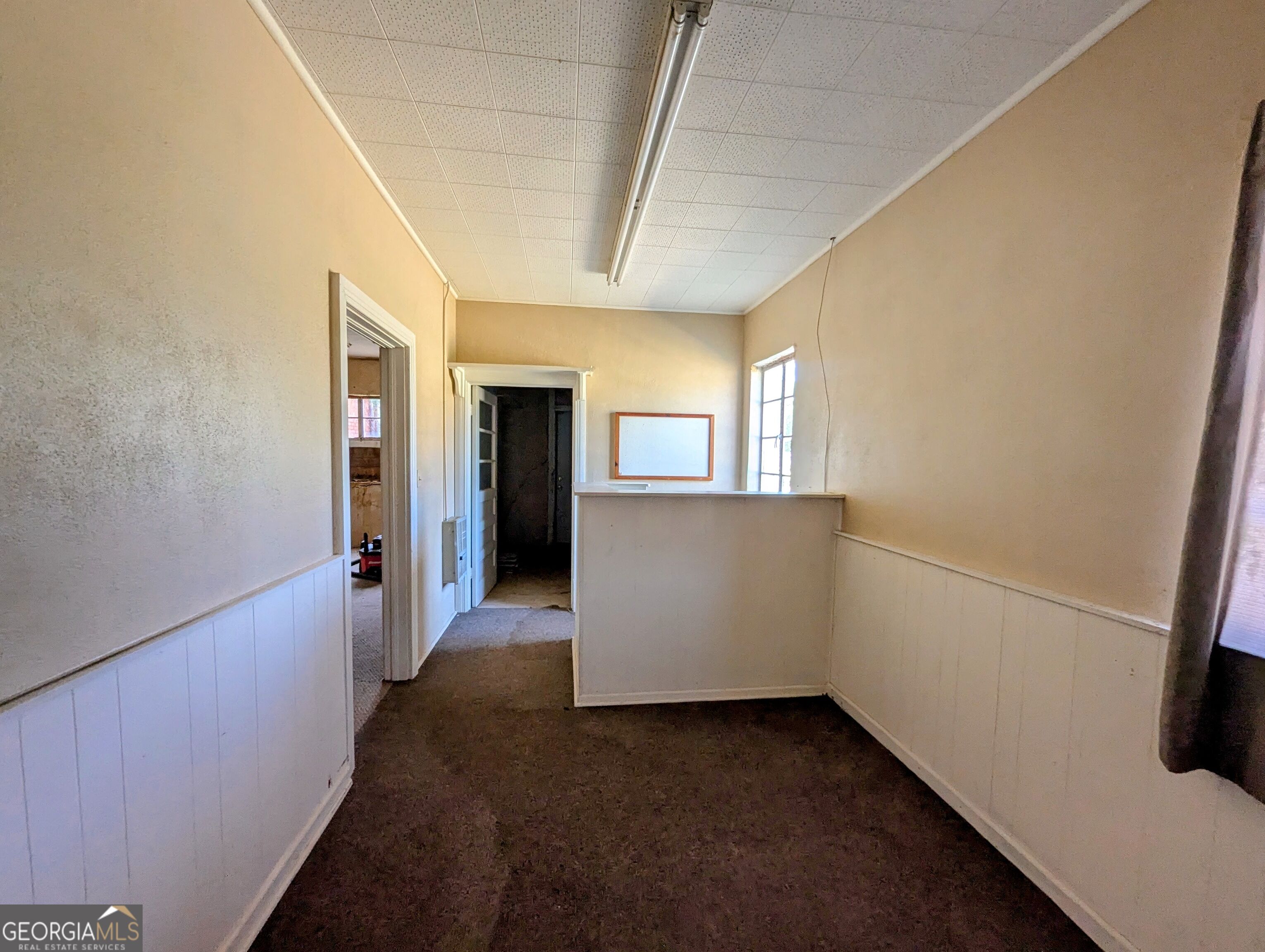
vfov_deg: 90.1
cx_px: 632
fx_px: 476
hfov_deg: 106.1
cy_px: 476
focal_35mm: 13
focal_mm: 1.95
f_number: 2.2
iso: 164
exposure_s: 1/89.1
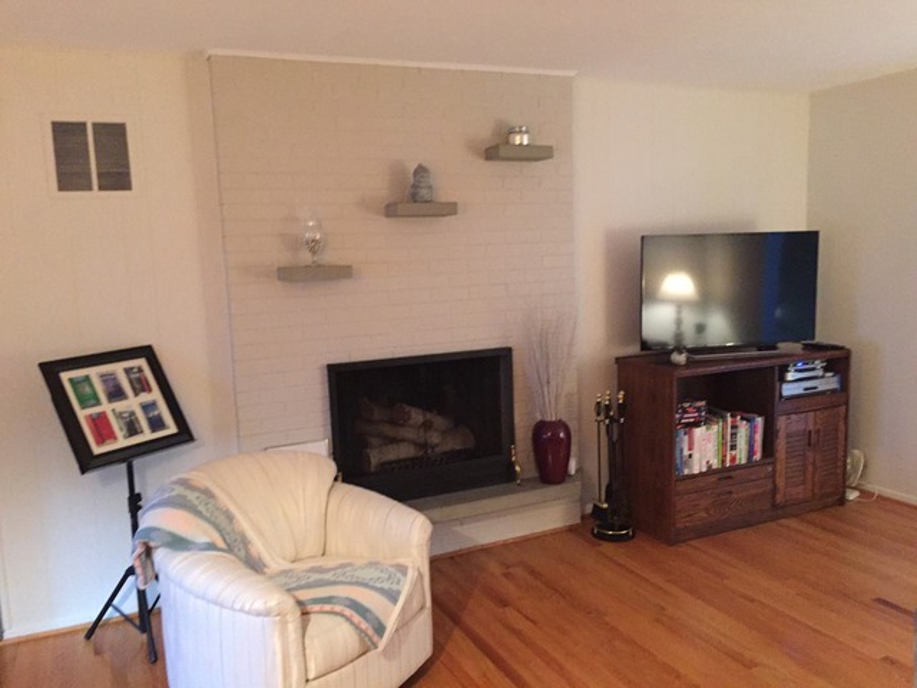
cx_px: 458
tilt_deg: -6.7
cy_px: 344
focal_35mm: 29
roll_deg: +3.3
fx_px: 768
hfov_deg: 61.7
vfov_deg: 48.2
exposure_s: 1/15
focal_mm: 4.15
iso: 500
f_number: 2.2
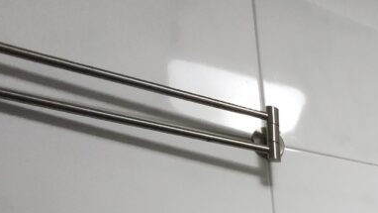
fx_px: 381
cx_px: 485
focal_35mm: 38
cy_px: 365
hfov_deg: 36.2
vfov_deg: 22.0
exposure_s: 1/25
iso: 800
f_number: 2.2
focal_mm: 1.74
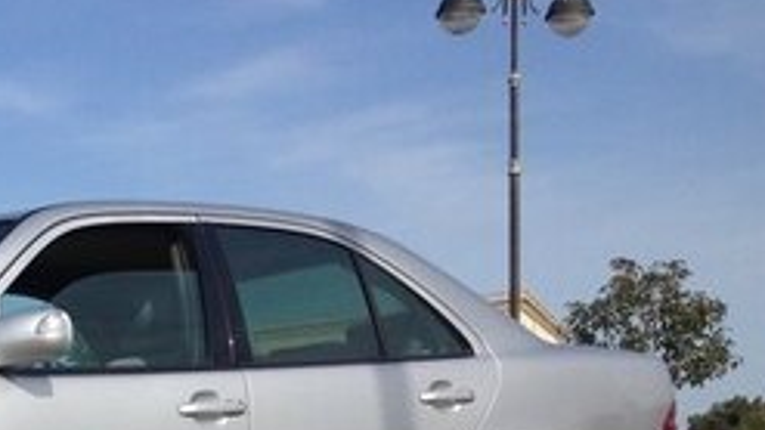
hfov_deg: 20.8
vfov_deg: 11.8
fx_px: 1948
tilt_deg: -6.5
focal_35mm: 96
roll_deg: +4.7
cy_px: 744
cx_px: -136
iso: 50
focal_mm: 4.12
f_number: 2.4
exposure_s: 1/2262
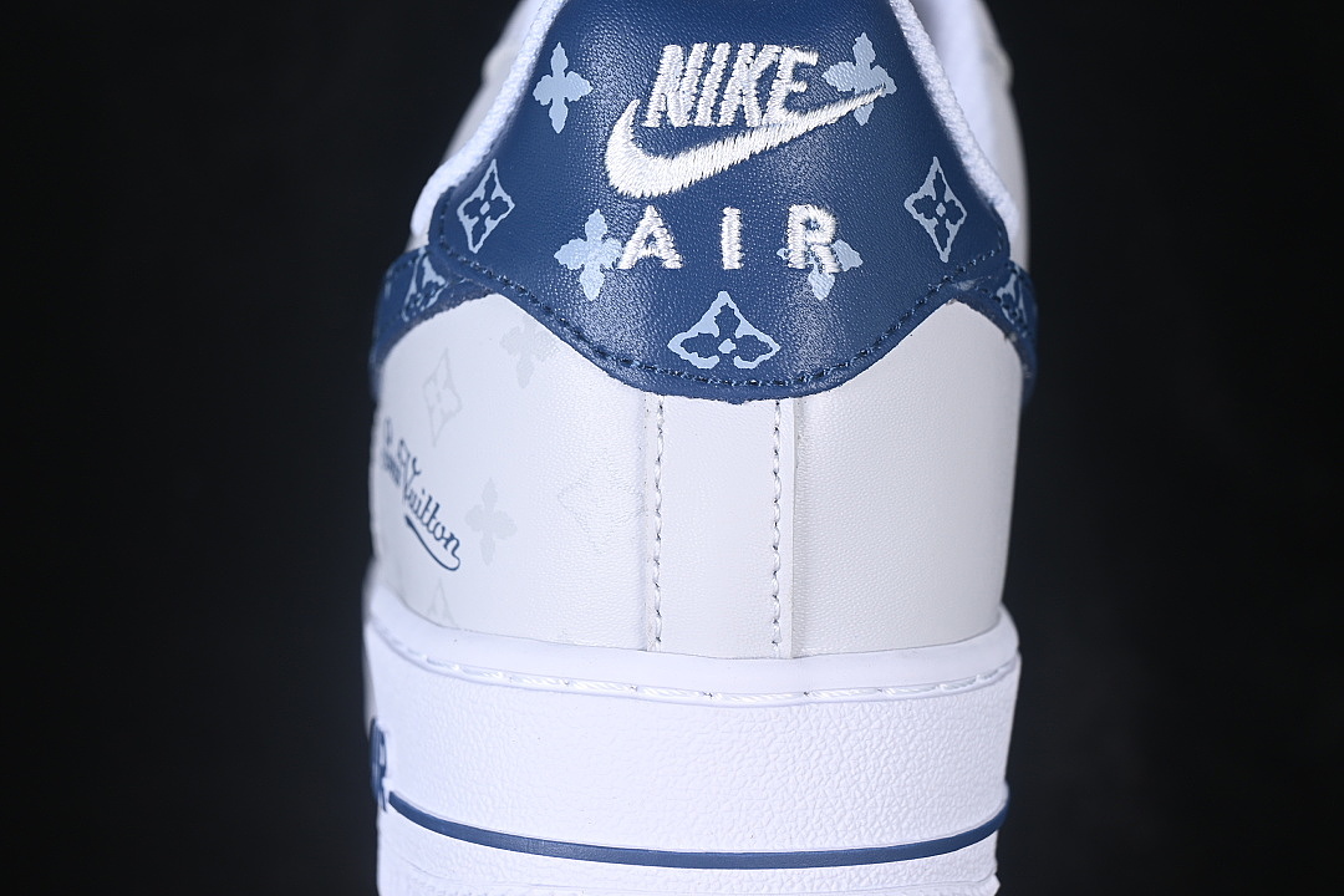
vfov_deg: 18.2
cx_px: 672
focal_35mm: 75
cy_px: 448
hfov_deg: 27.0
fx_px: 2800
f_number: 7.1
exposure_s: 1/80
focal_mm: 50
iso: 160
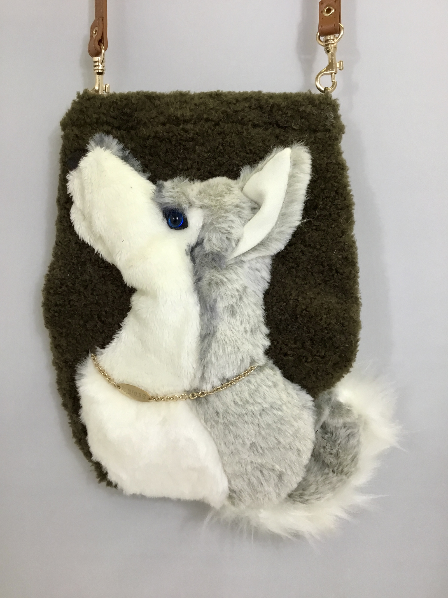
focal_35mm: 31
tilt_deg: -6.4
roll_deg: +1.4
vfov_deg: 58.3
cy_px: 299
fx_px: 535
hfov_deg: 45.4
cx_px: 224
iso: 32
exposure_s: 1/33
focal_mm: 3.3
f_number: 2.4
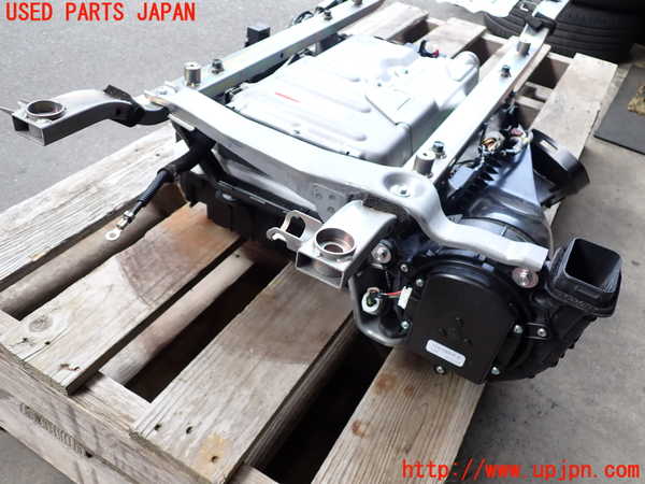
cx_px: 322
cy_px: 242
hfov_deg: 60.0
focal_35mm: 30
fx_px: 559
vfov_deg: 46.8
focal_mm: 5.4
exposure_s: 1/125
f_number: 2.3
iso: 100
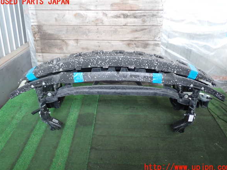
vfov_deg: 42.9
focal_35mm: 33
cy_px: 85
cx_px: 115
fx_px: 216
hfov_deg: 55.4
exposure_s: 1/40
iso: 200
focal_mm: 5.79
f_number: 2.4
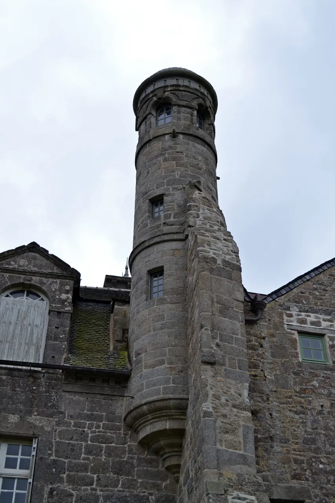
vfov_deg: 41.1
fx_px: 670
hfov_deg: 28.1
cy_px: 252
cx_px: 168
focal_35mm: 48
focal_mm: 32
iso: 100
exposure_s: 1/125
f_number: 5.6
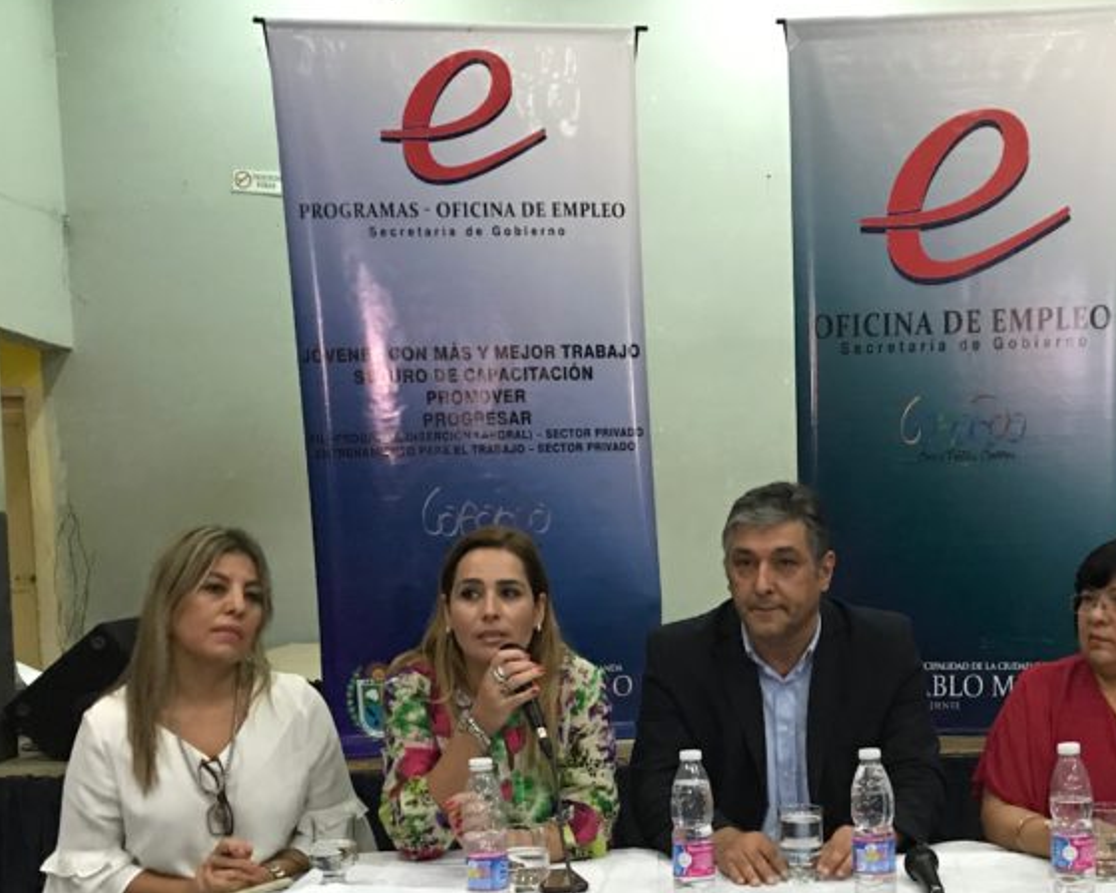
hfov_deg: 36.6
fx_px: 1651
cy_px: 738
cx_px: 819
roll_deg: +0.4
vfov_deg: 29.4
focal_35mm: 50
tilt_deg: -5.7
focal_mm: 3.99
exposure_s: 1/5
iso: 100
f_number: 1.8
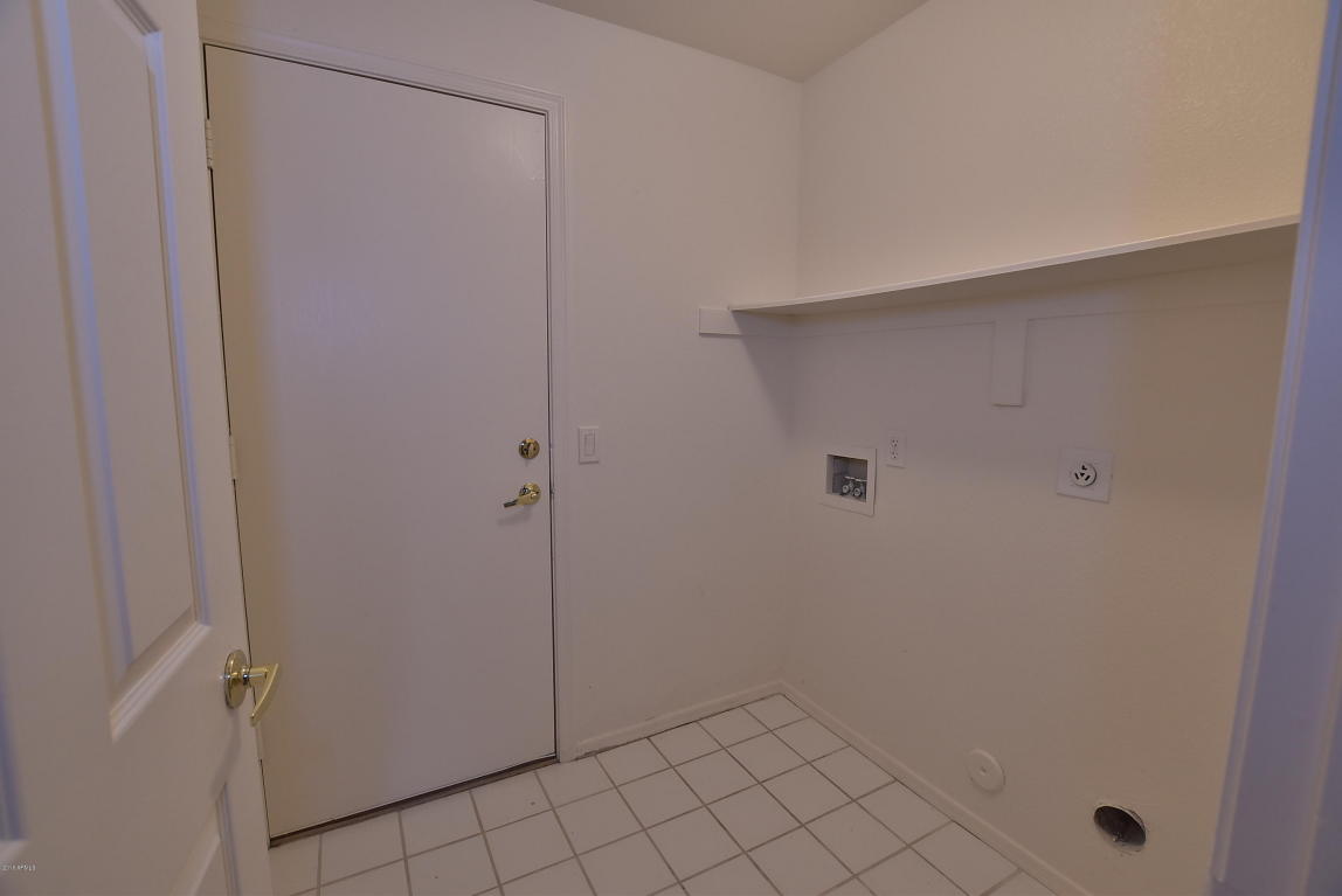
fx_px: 559
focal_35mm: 15
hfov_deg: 100.4
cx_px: 671
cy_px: 448
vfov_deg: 77.4
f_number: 5.6
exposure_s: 1/15
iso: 500
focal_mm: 10
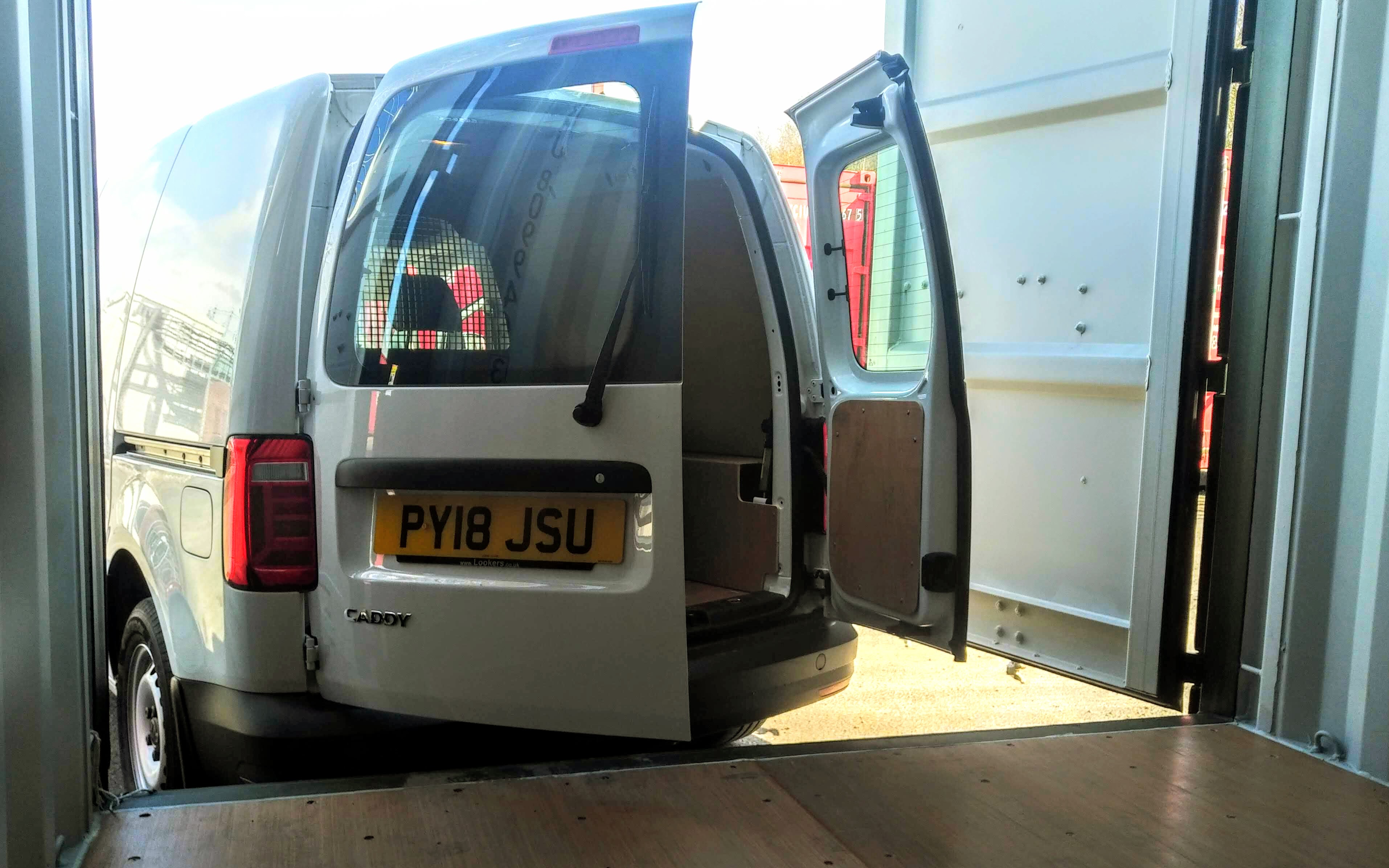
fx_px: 1022
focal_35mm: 27
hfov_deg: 68.4
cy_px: 484
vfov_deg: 45.9
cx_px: 707
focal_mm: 4.52
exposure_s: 1/226
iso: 100
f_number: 2
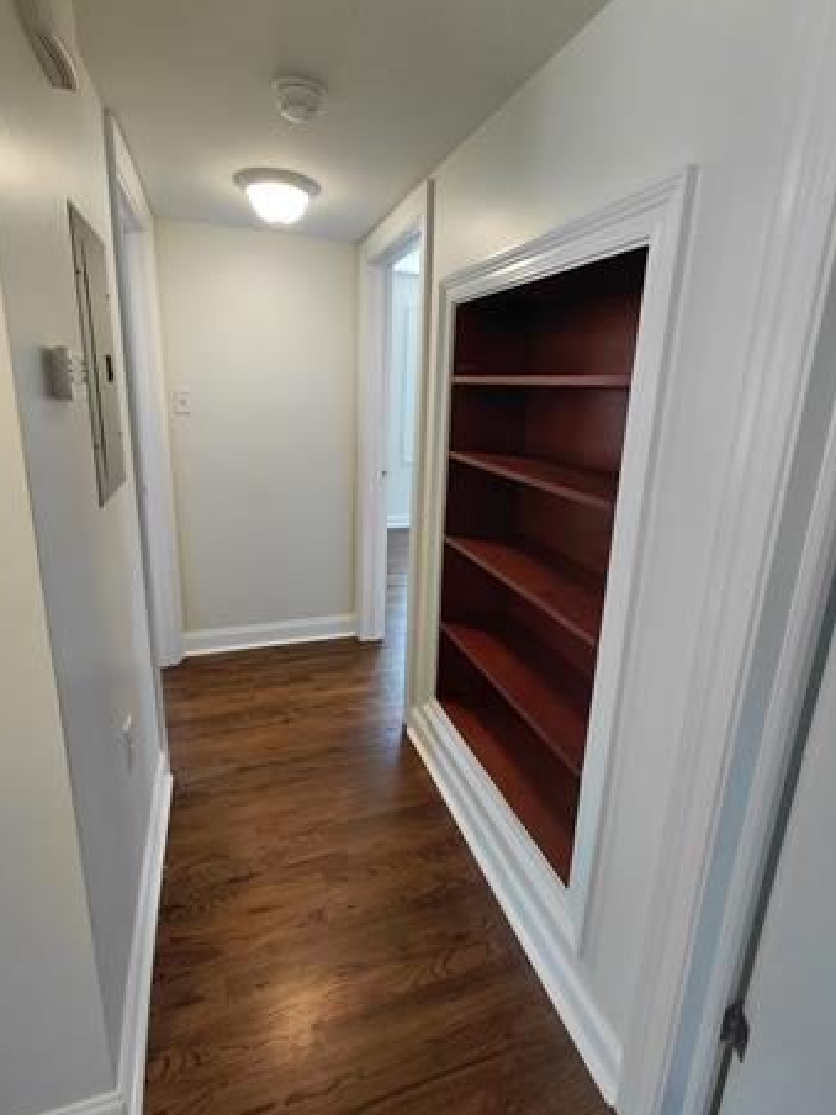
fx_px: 547
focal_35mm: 17
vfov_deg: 91.0
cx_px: 417
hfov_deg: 74.7
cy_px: 530
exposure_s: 1/60
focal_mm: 1.64
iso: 50
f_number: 2.2
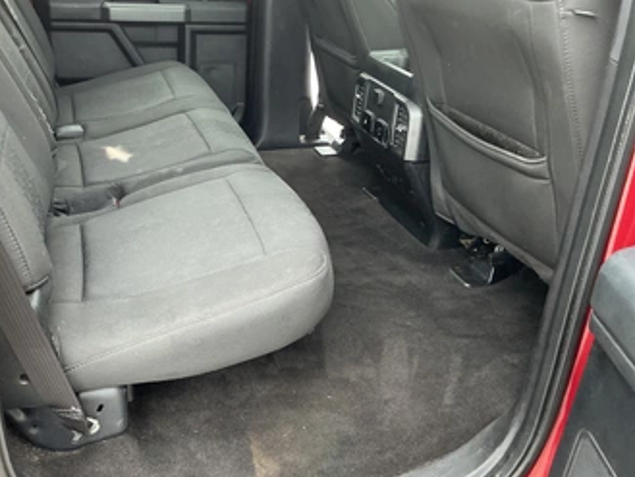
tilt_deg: -28.9
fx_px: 624
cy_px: 228
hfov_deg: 53.5
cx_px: 251
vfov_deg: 41.8
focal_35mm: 34
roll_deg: +2.4
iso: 64
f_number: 1.8
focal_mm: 3
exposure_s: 1/72
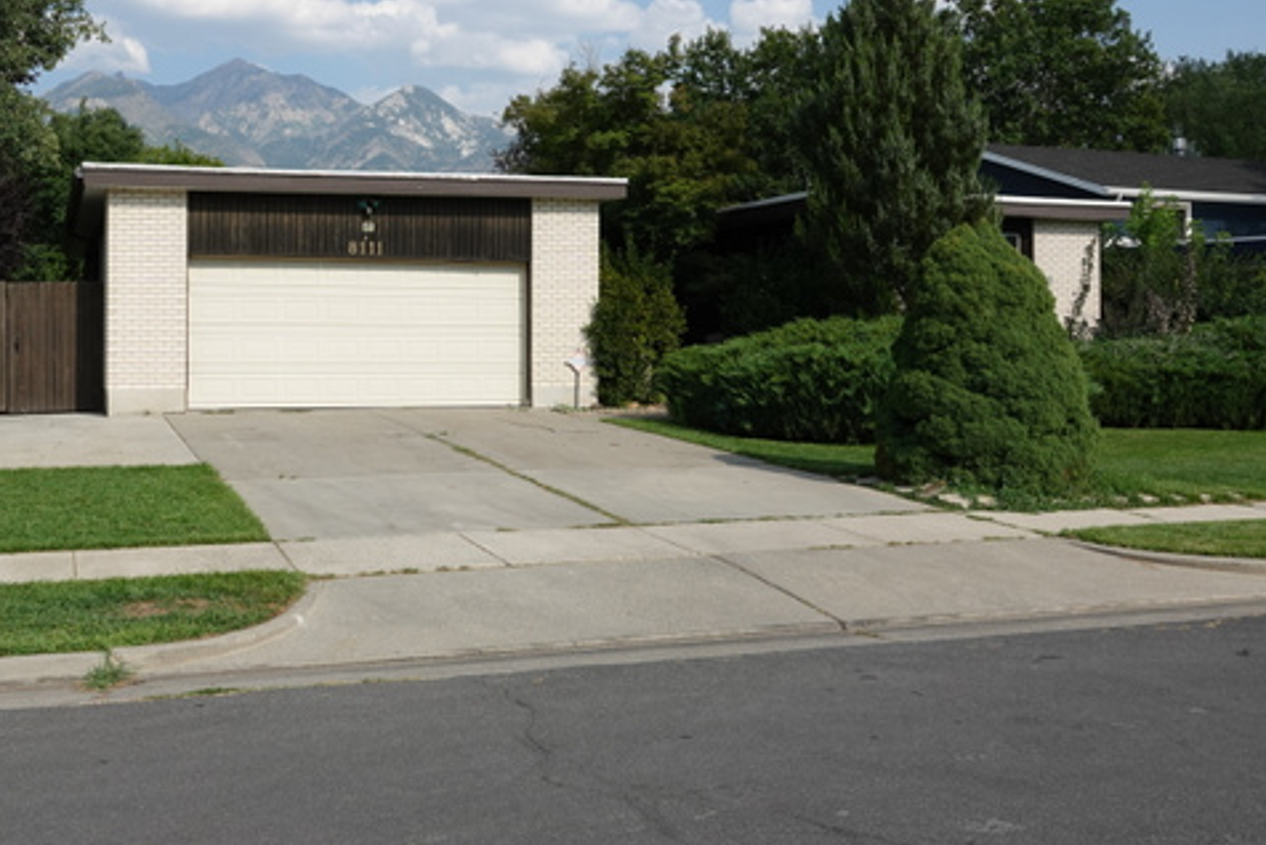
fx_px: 1372
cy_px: 314
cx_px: 484
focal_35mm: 39
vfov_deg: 34.1
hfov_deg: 49.1
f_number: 4
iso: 100
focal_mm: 10.8
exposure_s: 1/800
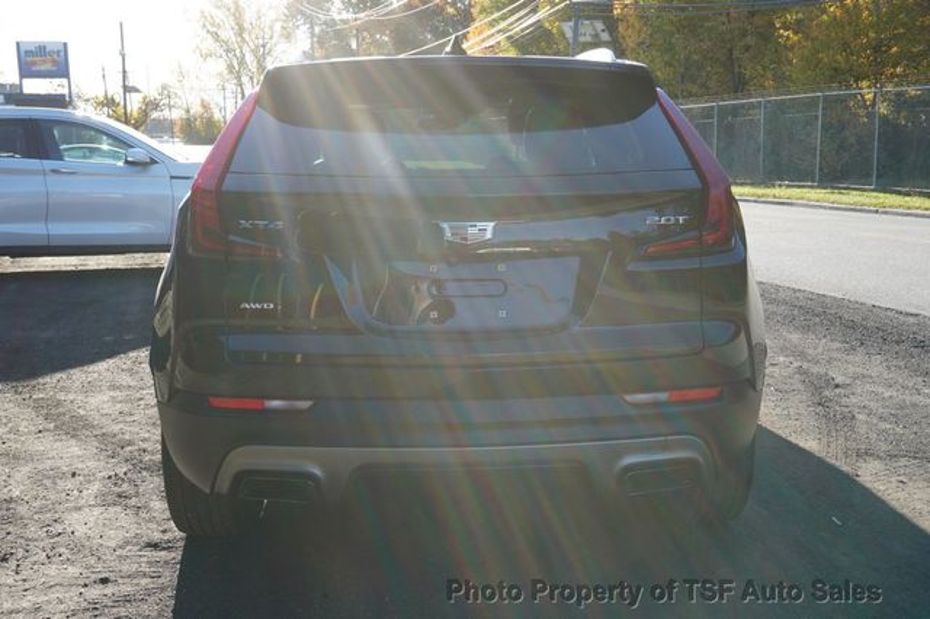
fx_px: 1007
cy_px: 310
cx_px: 465
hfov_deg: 49.6
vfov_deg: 34.2
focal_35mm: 39
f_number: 9
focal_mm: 26
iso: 500
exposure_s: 1/250
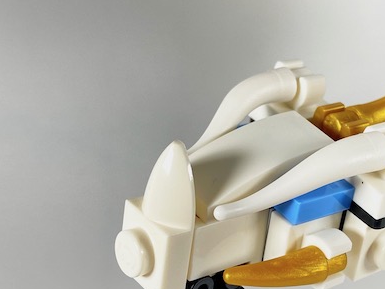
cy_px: 175
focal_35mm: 81
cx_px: 297
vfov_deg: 18.2
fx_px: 901
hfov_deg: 23.8
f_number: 1.8
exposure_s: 1/100
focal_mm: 4.25
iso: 40
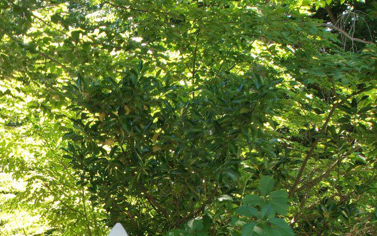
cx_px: -25
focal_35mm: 72
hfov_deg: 26.6
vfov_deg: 16.5
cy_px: 351
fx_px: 740
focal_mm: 8.38
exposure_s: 1/160
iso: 100
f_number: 2.8
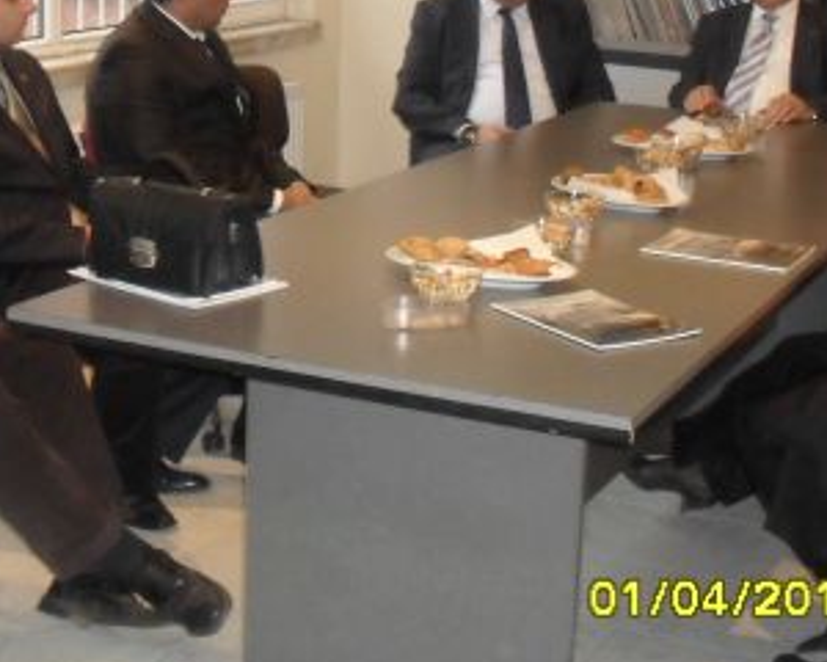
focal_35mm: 73
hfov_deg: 26.0
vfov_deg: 20.5
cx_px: 306
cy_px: 63
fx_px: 1787
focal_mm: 6.3
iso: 320
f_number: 3.2
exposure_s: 1/45
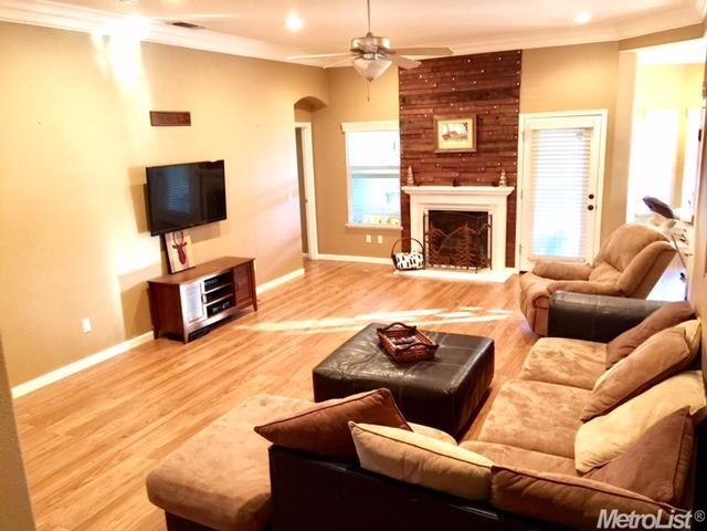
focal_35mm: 29
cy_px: 266
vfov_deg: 48.2
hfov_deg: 61.7
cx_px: 354
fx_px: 592
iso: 125
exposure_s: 1/8
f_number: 2.2
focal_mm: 4.15
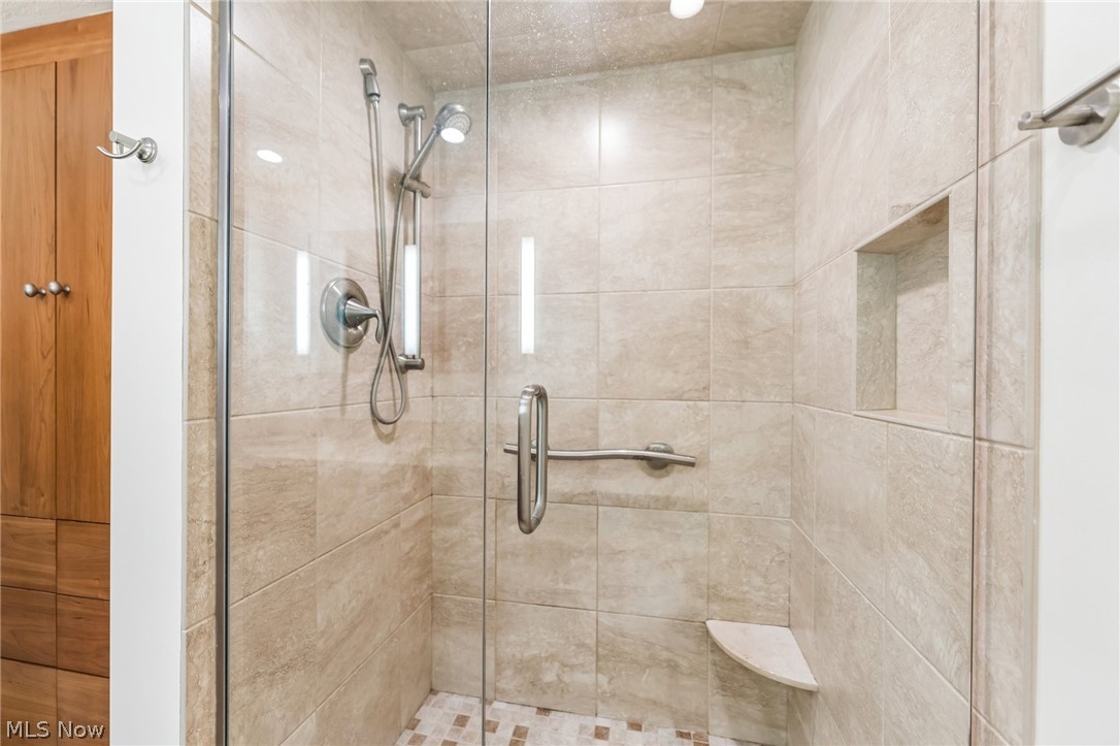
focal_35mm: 14
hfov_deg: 104.3
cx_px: 560
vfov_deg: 81.2
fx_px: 435
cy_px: 373
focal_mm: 14
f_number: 2.8
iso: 200
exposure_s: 1/50
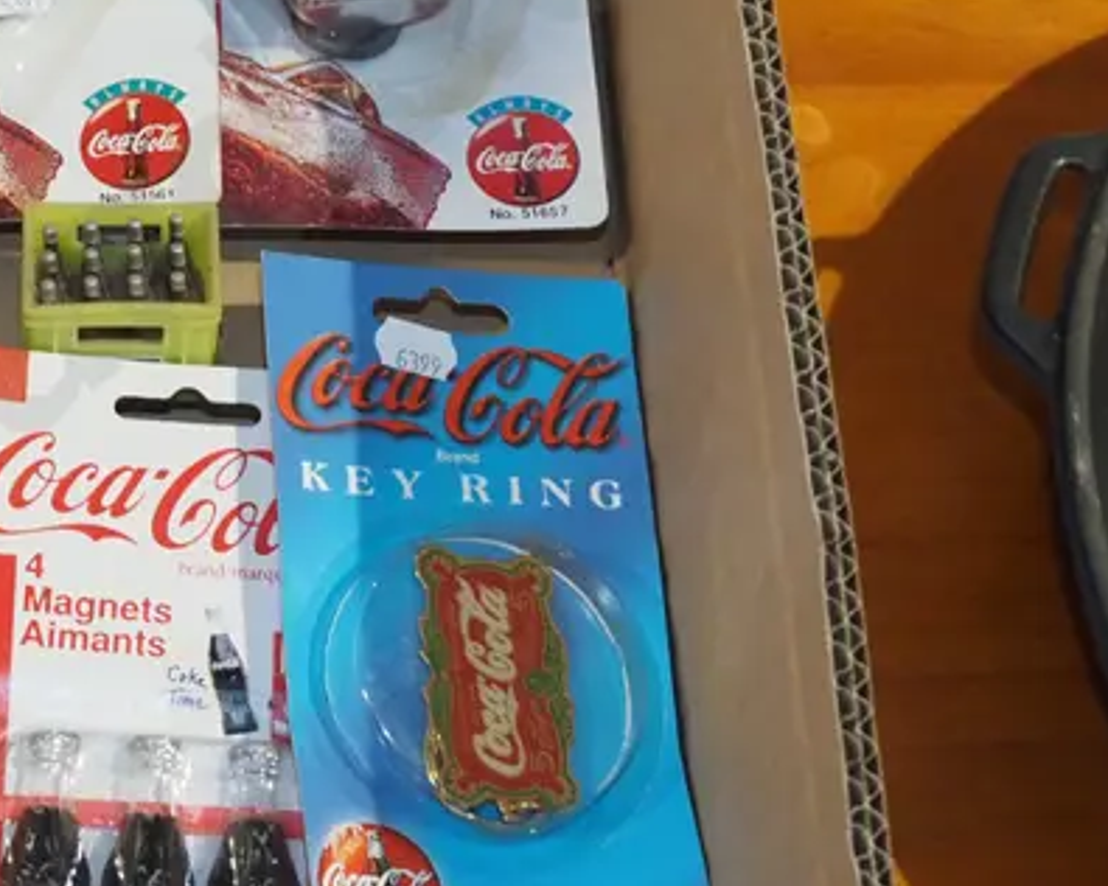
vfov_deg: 16.9
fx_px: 2984
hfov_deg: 20.2
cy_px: 421
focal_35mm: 91
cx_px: -76
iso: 1600
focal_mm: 18
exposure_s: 1/80
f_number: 5.6
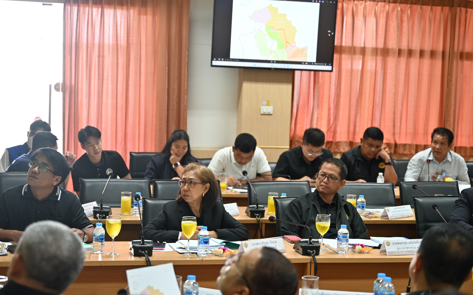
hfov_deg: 29.0
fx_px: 915
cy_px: 169
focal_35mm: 71
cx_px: 236
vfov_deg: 18.3
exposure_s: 1/125
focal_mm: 57
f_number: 2.8
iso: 800
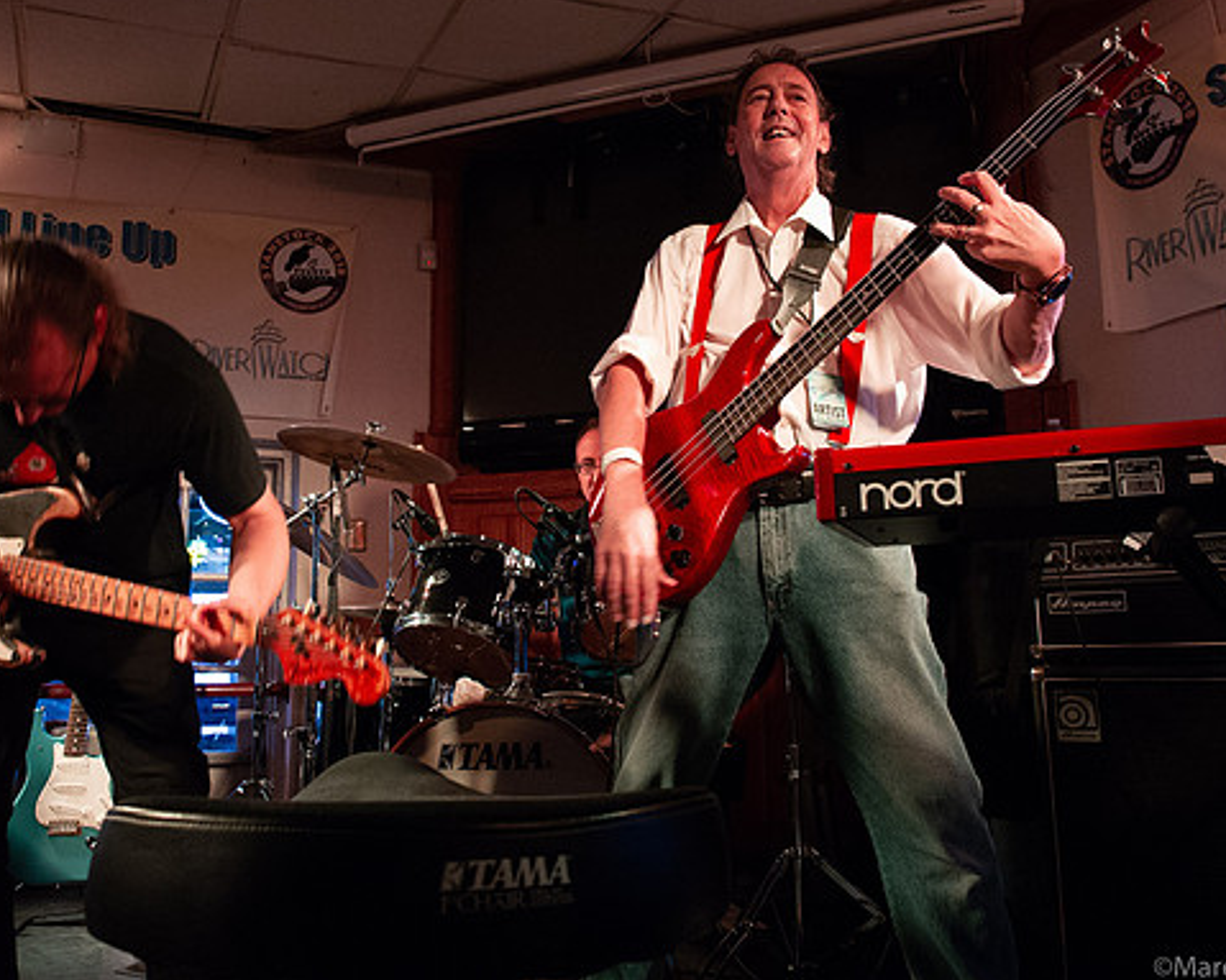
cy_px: 422
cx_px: 519
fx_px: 1125
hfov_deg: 56.9
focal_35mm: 31
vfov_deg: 47.0
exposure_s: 1/60
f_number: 6.3
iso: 6400
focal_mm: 24
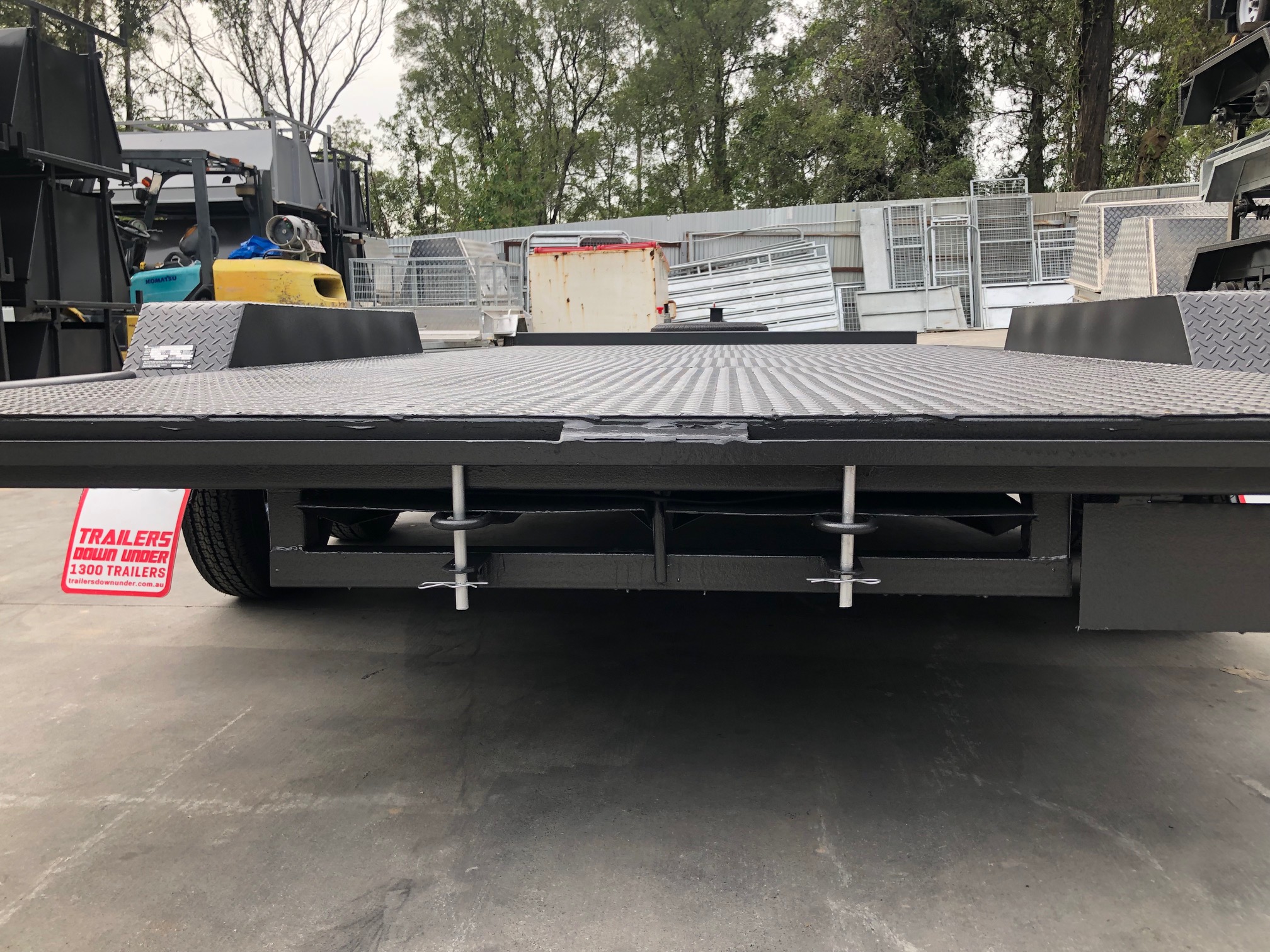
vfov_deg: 49.7
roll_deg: -1.2
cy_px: 476
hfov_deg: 63.4
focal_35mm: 28
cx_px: 635
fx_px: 1027
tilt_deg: -9.0
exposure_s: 1/298
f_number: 1.8
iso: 20
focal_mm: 4
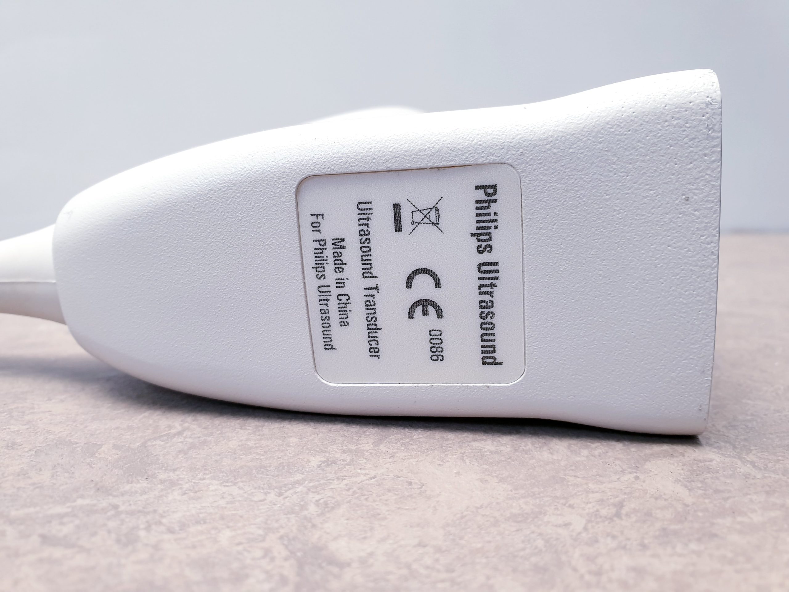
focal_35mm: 26
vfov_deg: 53.1
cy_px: 296
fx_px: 593
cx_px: 394
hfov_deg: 67.3
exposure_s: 1/50
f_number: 2.4
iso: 100
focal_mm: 4.3
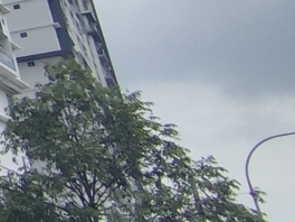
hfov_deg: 12.5
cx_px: -514
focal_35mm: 98
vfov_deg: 13.3
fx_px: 835
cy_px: -198
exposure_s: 1/3999
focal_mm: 1.65
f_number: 2.2
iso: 50
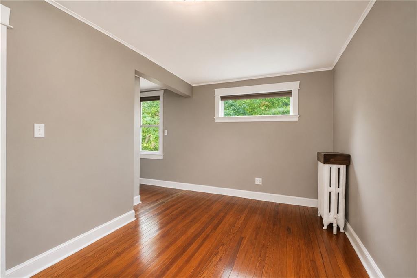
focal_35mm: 15
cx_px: 208
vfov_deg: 77.3
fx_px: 174
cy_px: 139
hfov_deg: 100.4
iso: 1600
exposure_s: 1/80
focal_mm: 10
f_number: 8
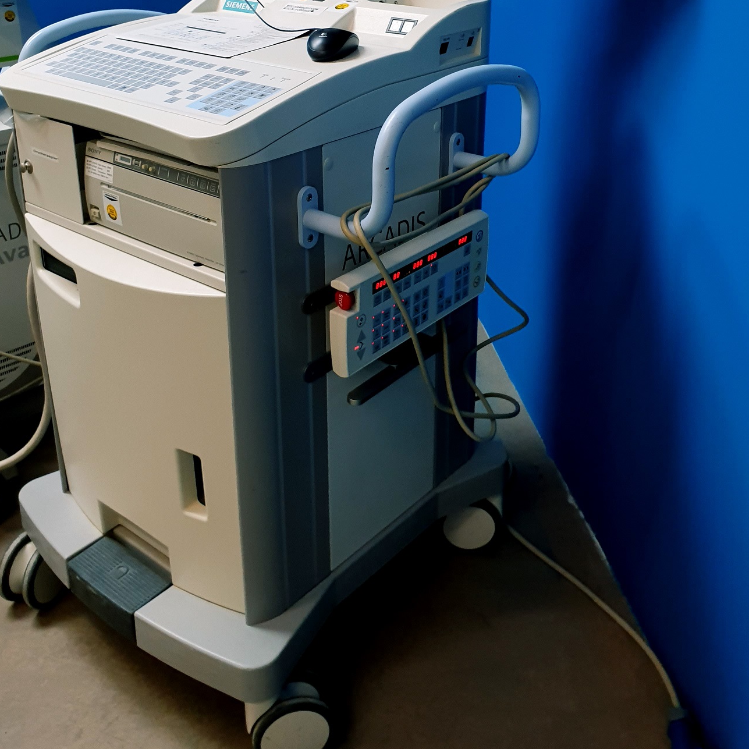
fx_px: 881
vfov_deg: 44.6
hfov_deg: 46.0
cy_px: 193
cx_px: 386
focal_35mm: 36
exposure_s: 1/50
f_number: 2.4
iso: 80
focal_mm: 4.3
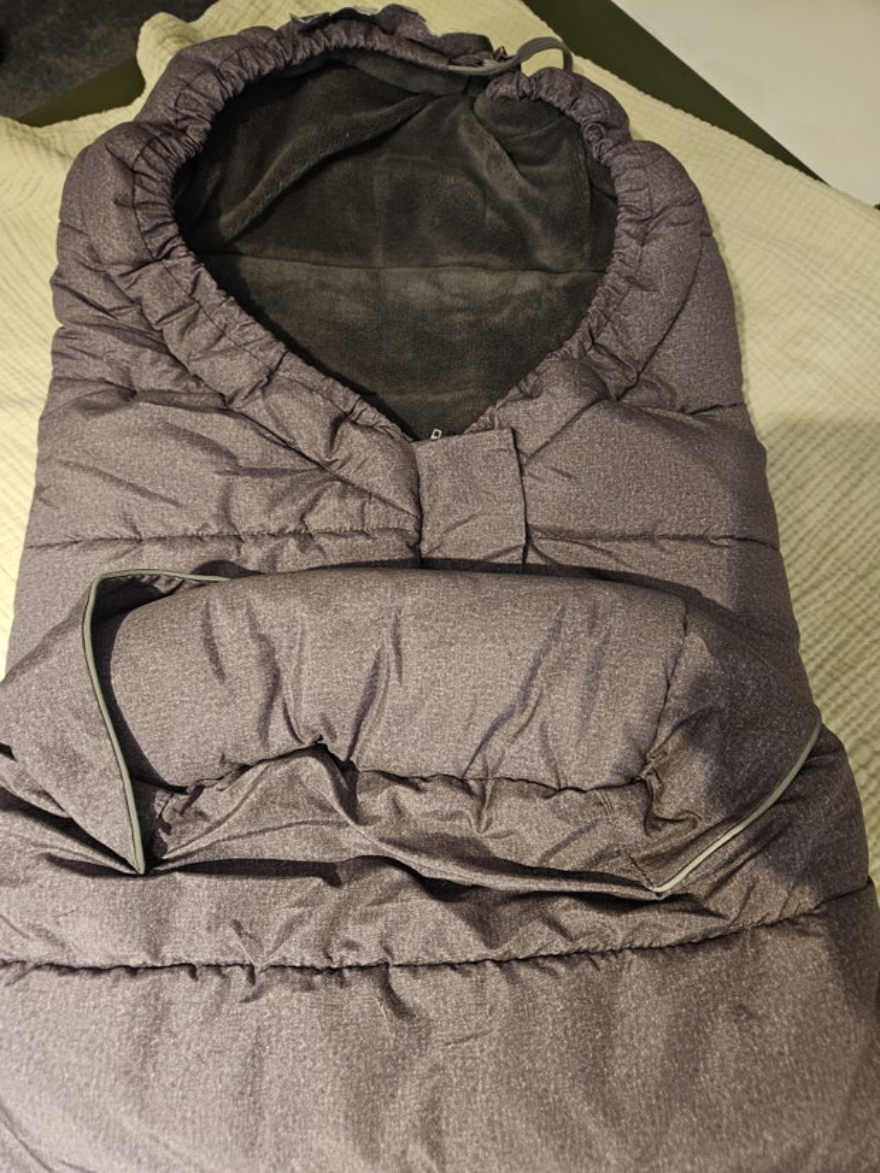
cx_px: 440
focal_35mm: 23
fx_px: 780
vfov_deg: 73.9
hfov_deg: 58.9
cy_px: 586
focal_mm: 5.4
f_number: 1.8
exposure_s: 1/25
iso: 640
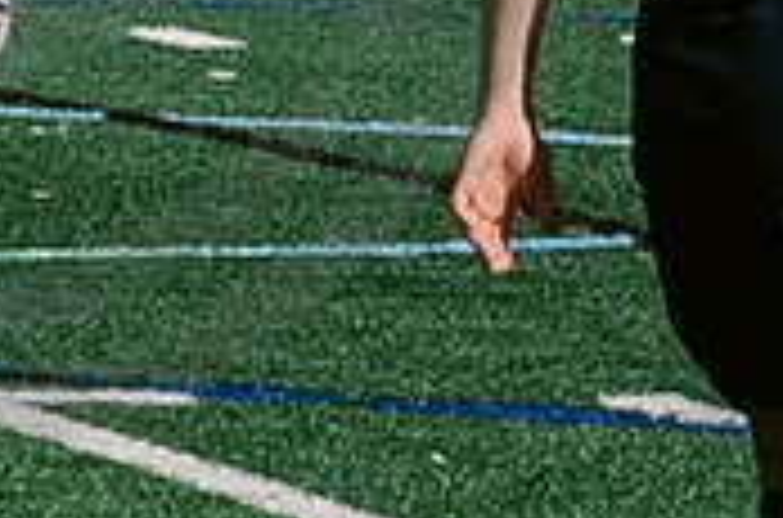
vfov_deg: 1.1
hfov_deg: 1.7
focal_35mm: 1217
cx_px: 395
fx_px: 26398
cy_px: -432
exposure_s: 1/4000
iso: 640
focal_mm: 53
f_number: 5.6
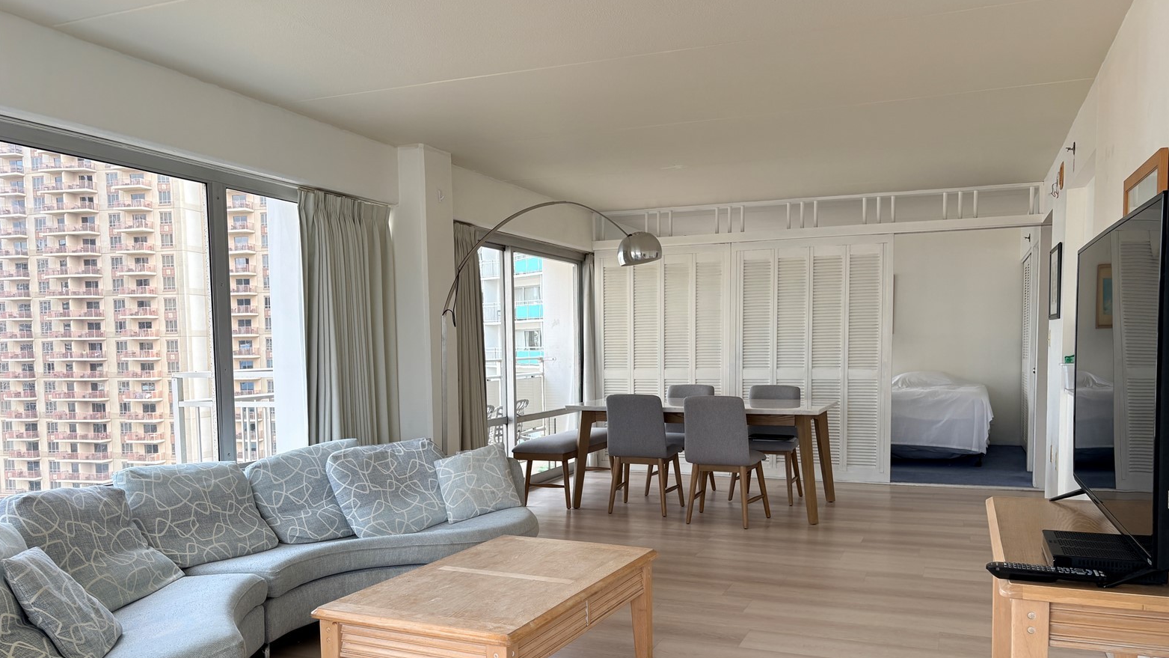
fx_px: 899
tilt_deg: -3.5
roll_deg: +1.6
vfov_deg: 39.9
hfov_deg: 66.1
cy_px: 405
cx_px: 596
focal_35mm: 29
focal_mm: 5.96
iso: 50
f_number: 1.6
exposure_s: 1/361
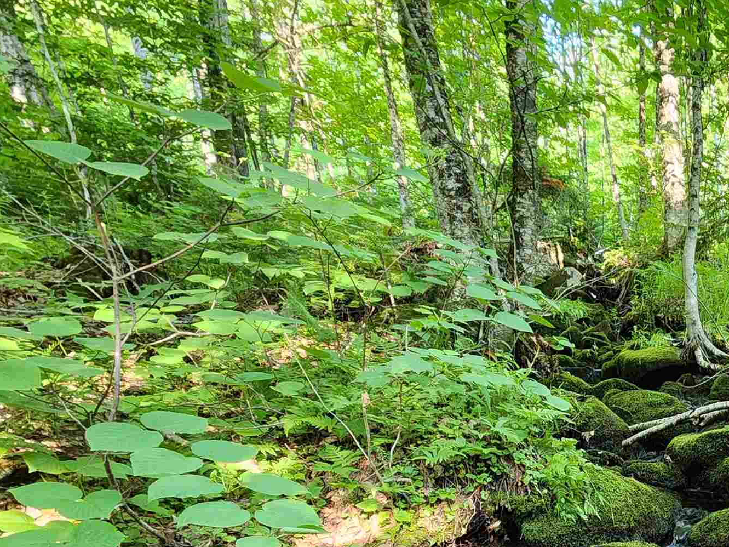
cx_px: 770
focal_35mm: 30
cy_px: 605
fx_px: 632
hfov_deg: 46.9
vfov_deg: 38.5
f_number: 2.2
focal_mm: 2.2
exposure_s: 1/40
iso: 320
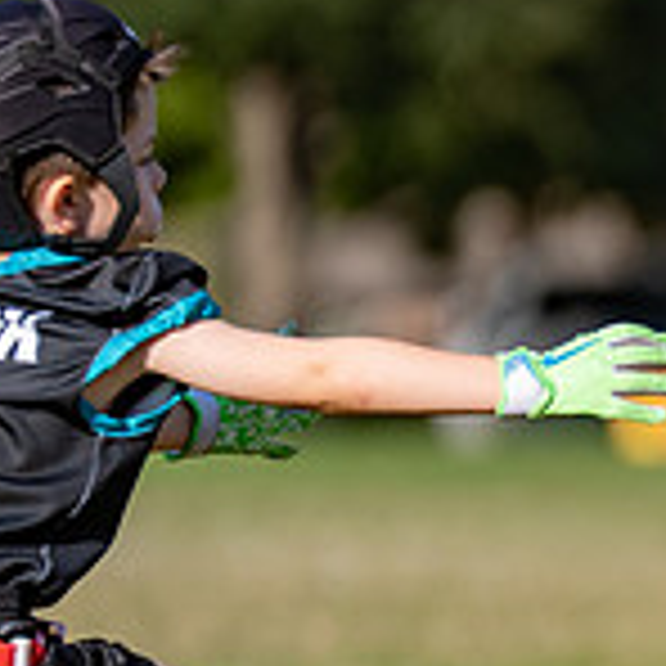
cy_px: 541
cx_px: 1386
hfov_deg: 1.7
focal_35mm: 1012
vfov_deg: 1.7
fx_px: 22028
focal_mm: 200
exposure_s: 1/2000
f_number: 2.8
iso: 100
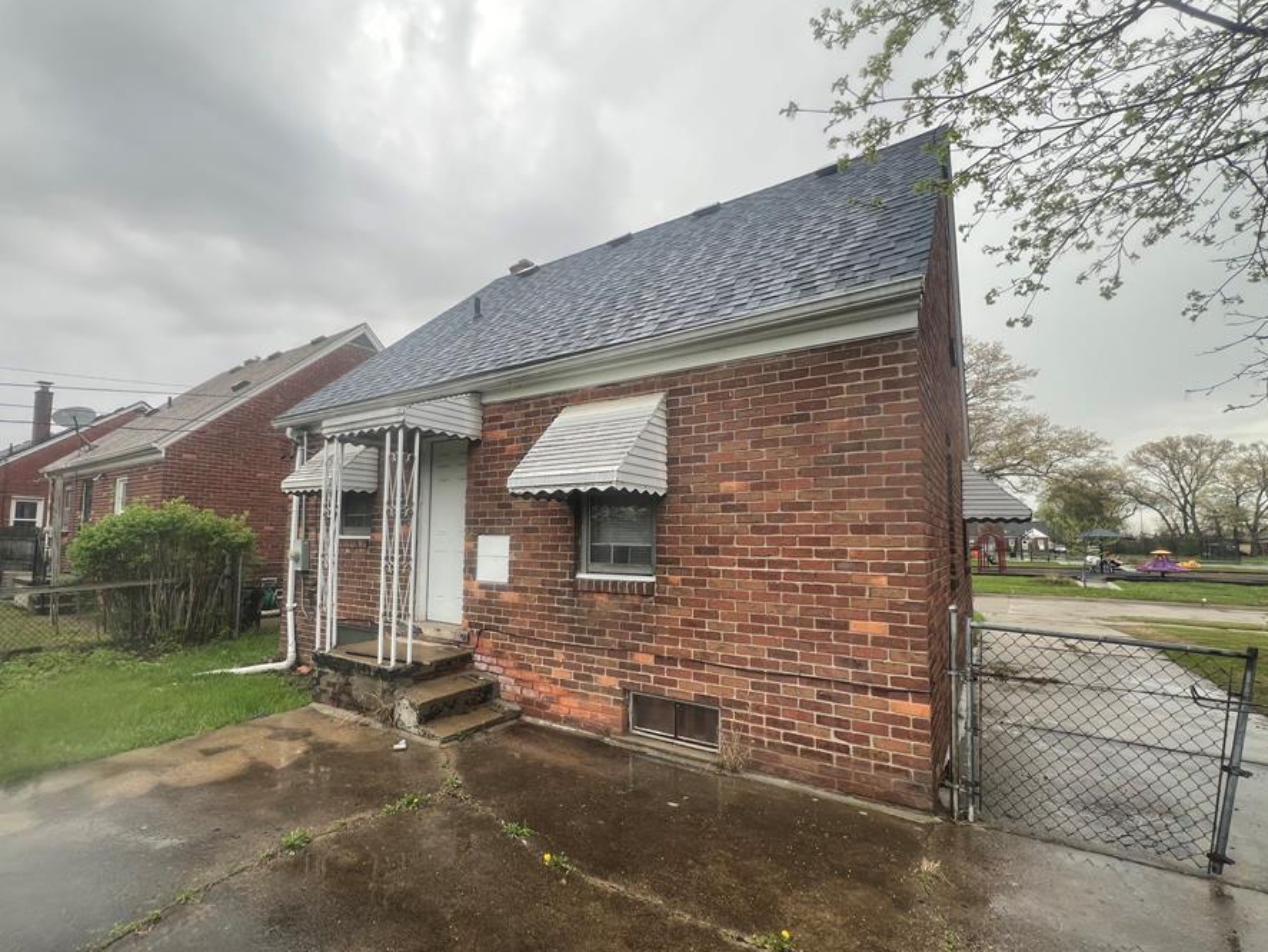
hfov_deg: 97.8
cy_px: 495
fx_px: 550
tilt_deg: +5.2
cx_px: 572
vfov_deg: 81.7
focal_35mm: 15
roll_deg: +0.5
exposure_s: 1/282
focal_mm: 1.57
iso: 32
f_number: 1.8
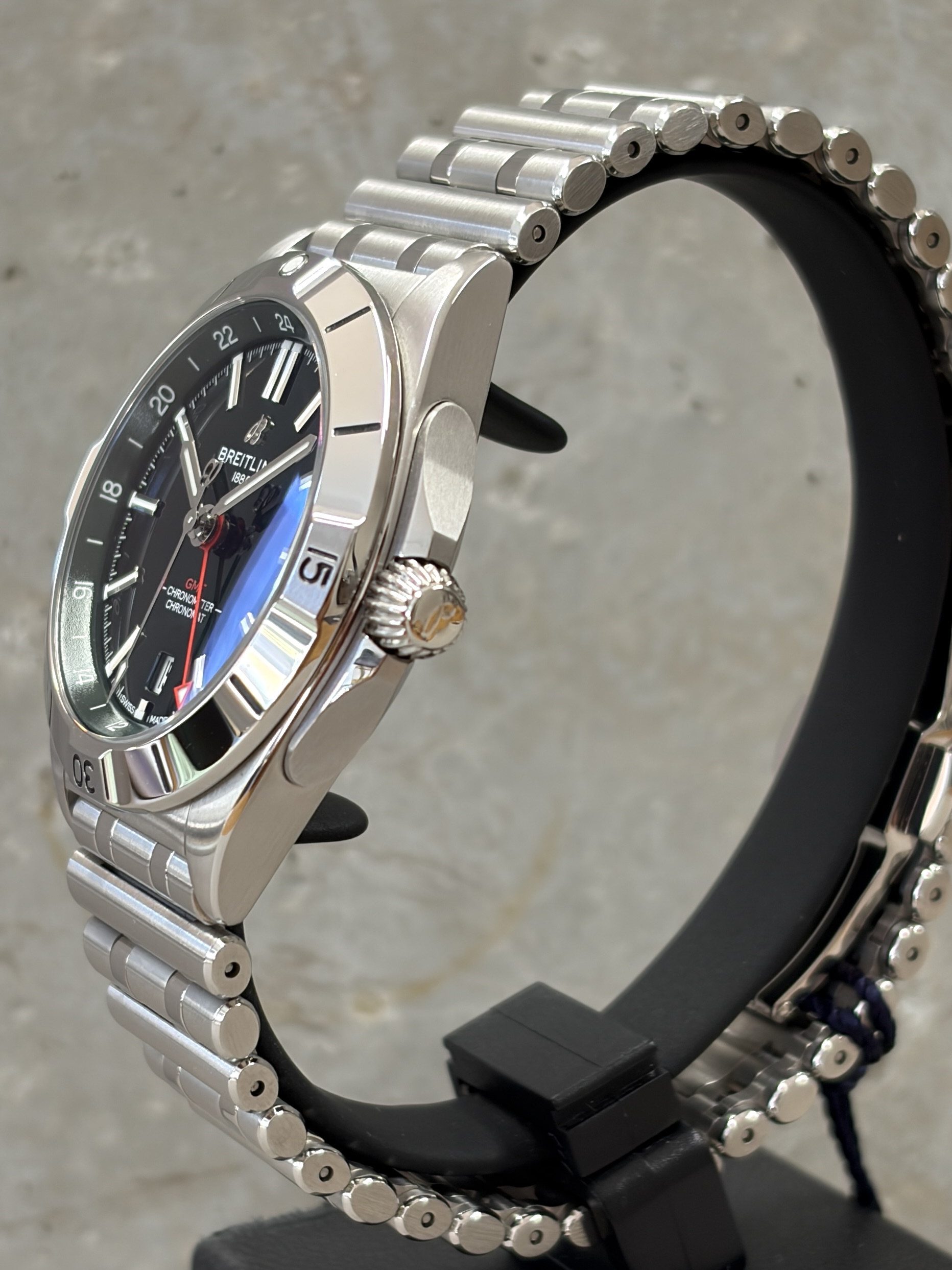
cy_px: 635
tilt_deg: -14.2
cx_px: 476
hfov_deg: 28.0
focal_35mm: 52
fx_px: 1907
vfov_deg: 36.8
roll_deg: +0.4
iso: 32
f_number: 1.6
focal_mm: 5.96
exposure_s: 1/50
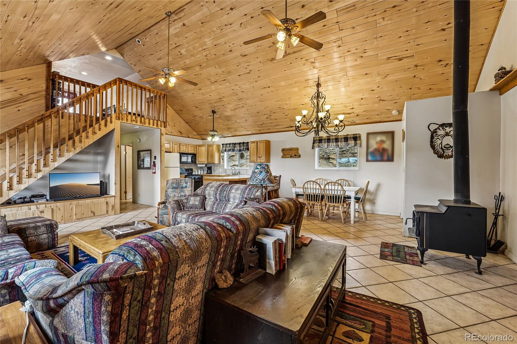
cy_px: 172
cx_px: 258
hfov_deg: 104.3
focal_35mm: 14
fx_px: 201
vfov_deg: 81.2
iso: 400
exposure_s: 1/8
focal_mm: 14
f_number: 8
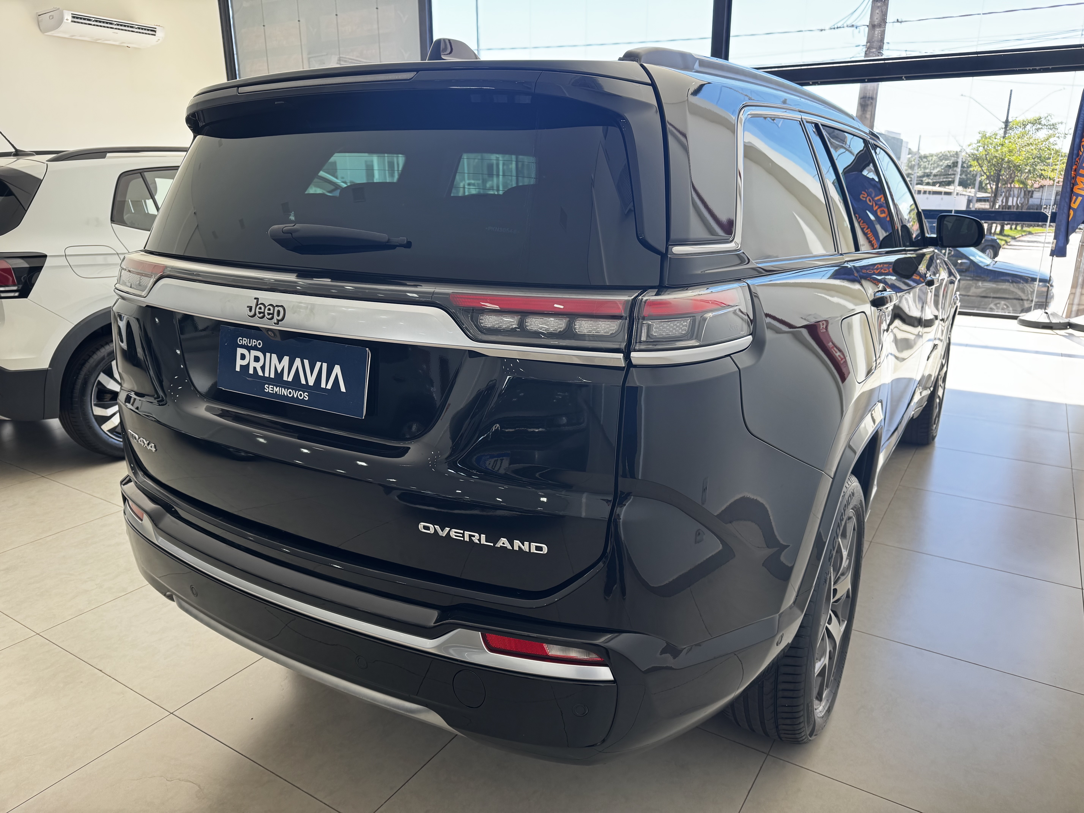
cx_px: 542
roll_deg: -0.4
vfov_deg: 56.8
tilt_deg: -17.1
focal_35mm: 24
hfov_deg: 71.6
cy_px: 406
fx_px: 752
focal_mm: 6.76
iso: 100
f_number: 1.78
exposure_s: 1/172
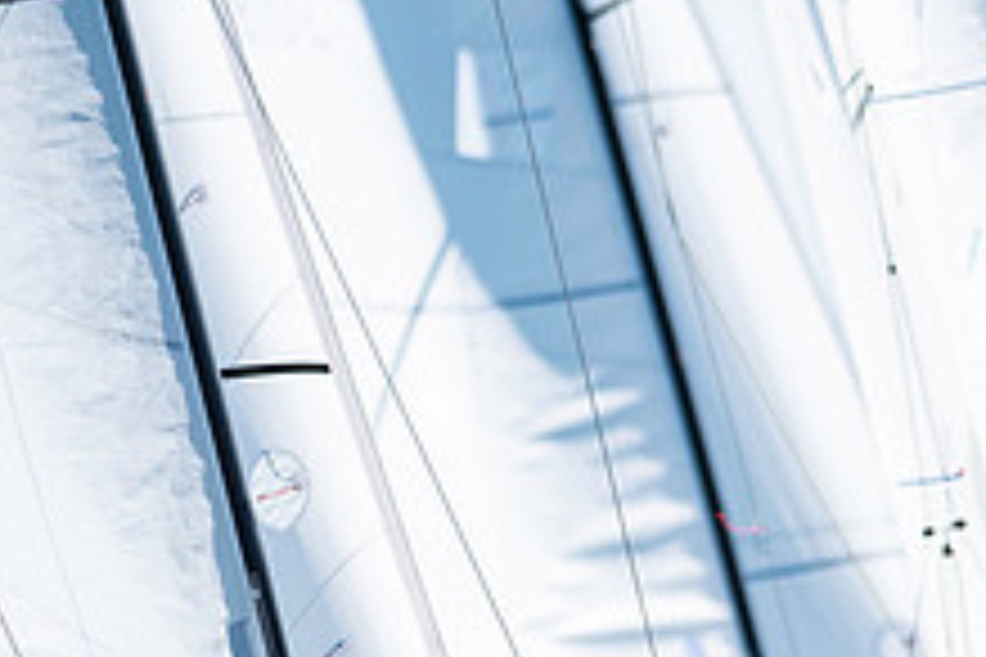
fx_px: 32645
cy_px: 853
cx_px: 437
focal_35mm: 1192
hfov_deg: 1.7
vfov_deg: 1.2
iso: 200
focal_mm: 300
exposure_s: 1/2500
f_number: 5
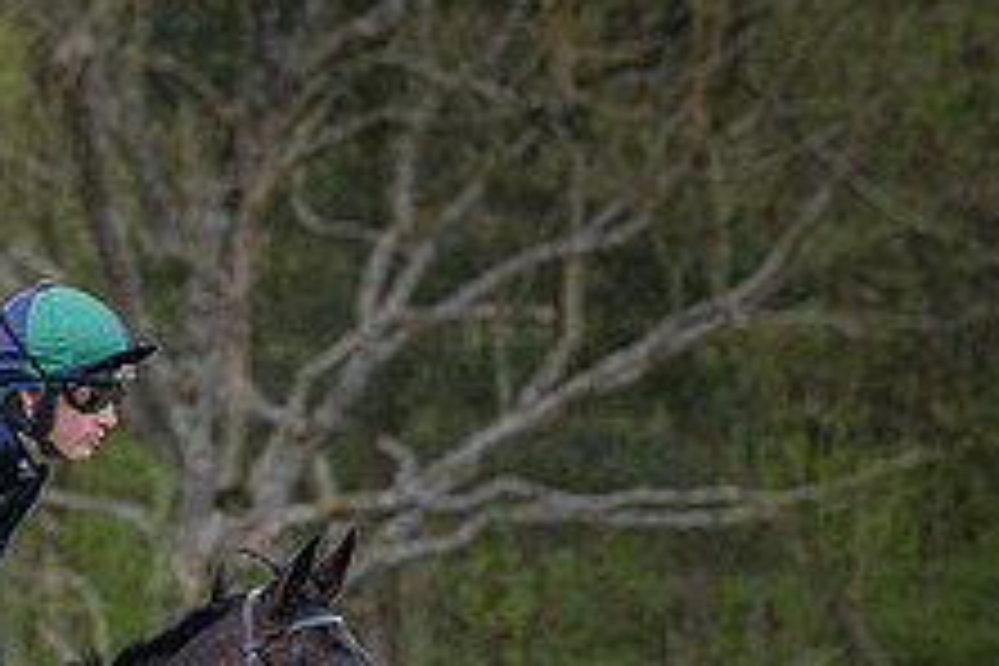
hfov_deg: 3.4
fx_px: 16871
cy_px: 1091
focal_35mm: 608
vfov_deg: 2.3
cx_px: -394
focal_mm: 120
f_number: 4
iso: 1600
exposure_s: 1/1000
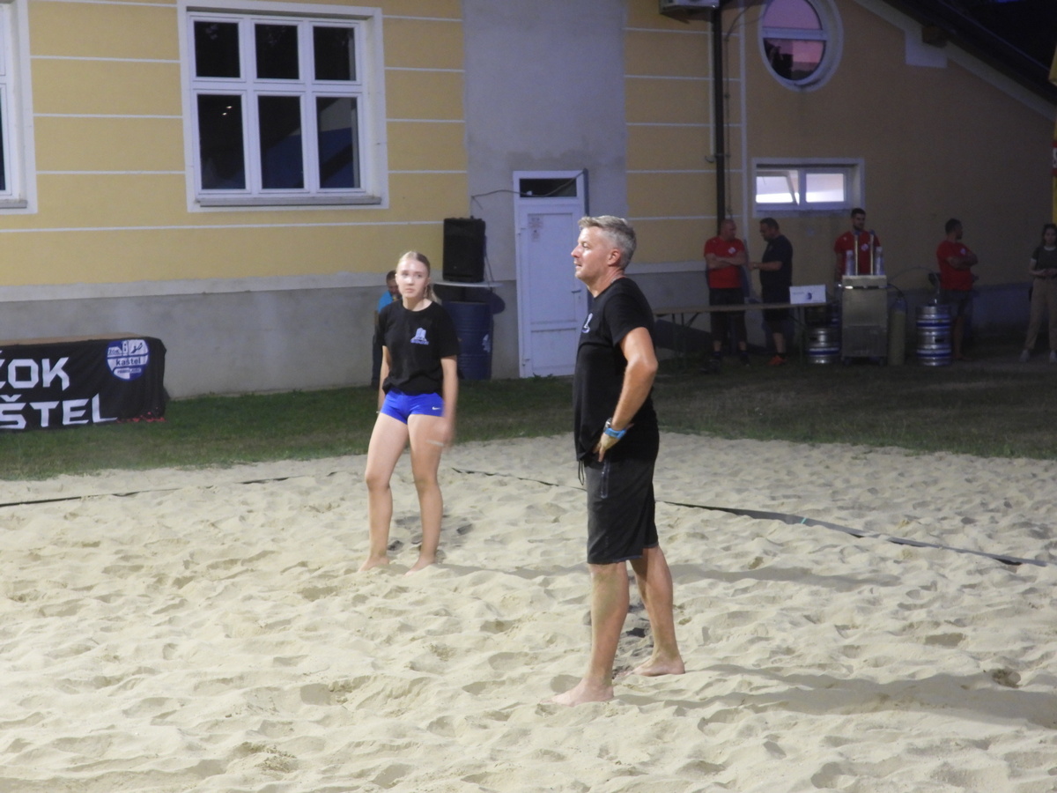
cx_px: 528
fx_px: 1832
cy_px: 396
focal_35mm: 60
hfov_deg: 32.2
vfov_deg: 24.4
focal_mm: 10.7
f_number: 3.5
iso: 400
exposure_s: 1/10
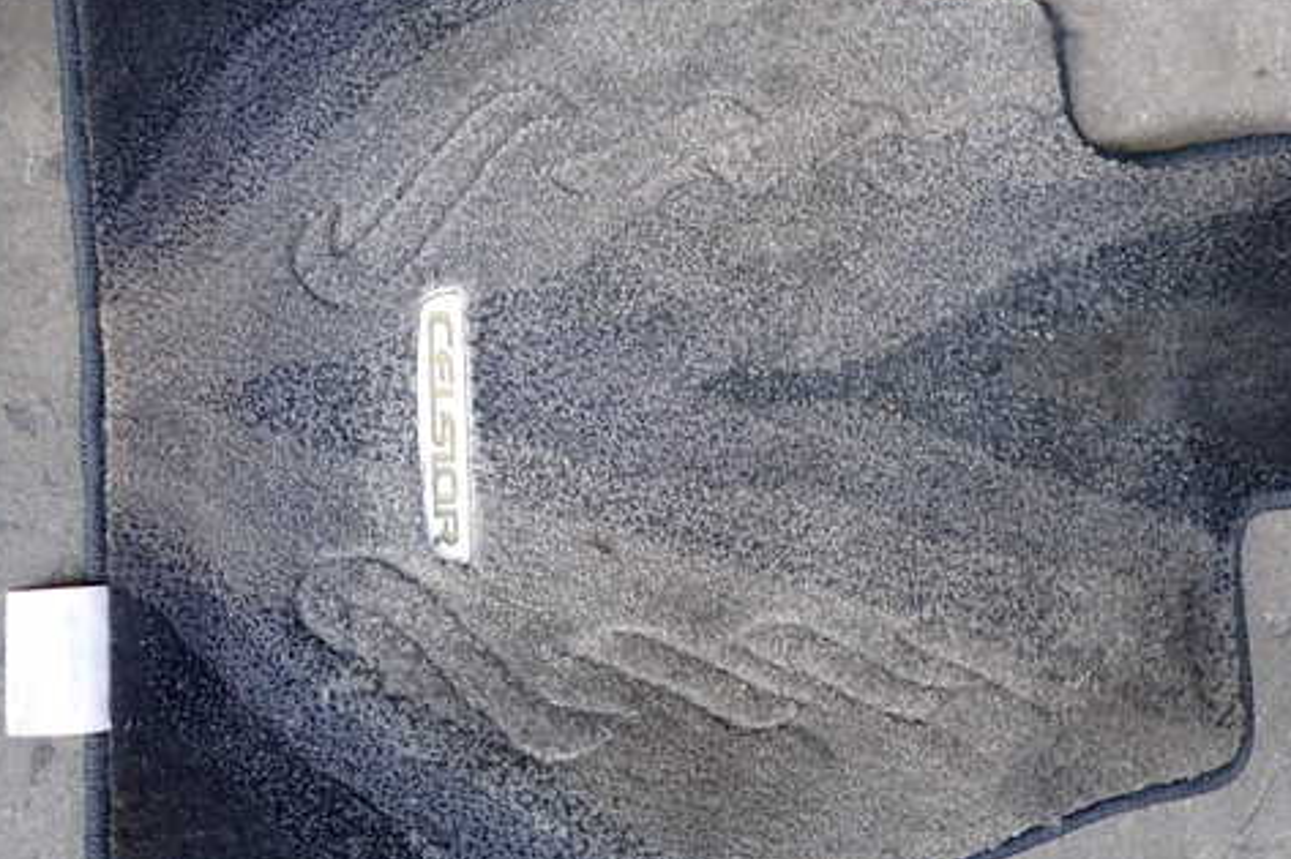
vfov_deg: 39.9
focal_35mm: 33
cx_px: 696
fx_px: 1183
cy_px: 423
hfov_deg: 57.2
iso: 160
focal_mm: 4.5
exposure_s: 1/125
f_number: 2
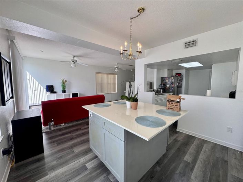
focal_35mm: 14
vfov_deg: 85.6
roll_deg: +0.0
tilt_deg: -5.5
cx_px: 122
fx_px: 98
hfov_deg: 102.1
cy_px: 91
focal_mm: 2.22
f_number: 2.2
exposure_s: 1/176
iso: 40
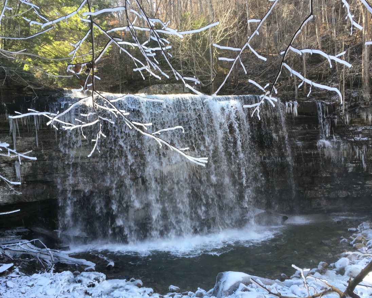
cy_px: 152
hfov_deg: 57.2
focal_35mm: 31
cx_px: 187
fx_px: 341
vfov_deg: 47.1
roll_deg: +3.4
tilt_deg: +0.0
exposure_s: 1/120
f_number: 2.2
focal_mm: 4.15
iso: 32
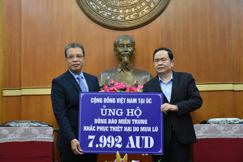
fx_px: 567
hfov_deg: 24.2
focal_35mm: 84
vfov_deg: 16.3
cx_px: 122
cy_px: 81
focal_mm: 56
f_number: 4.8
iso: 3600
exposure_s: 1/60
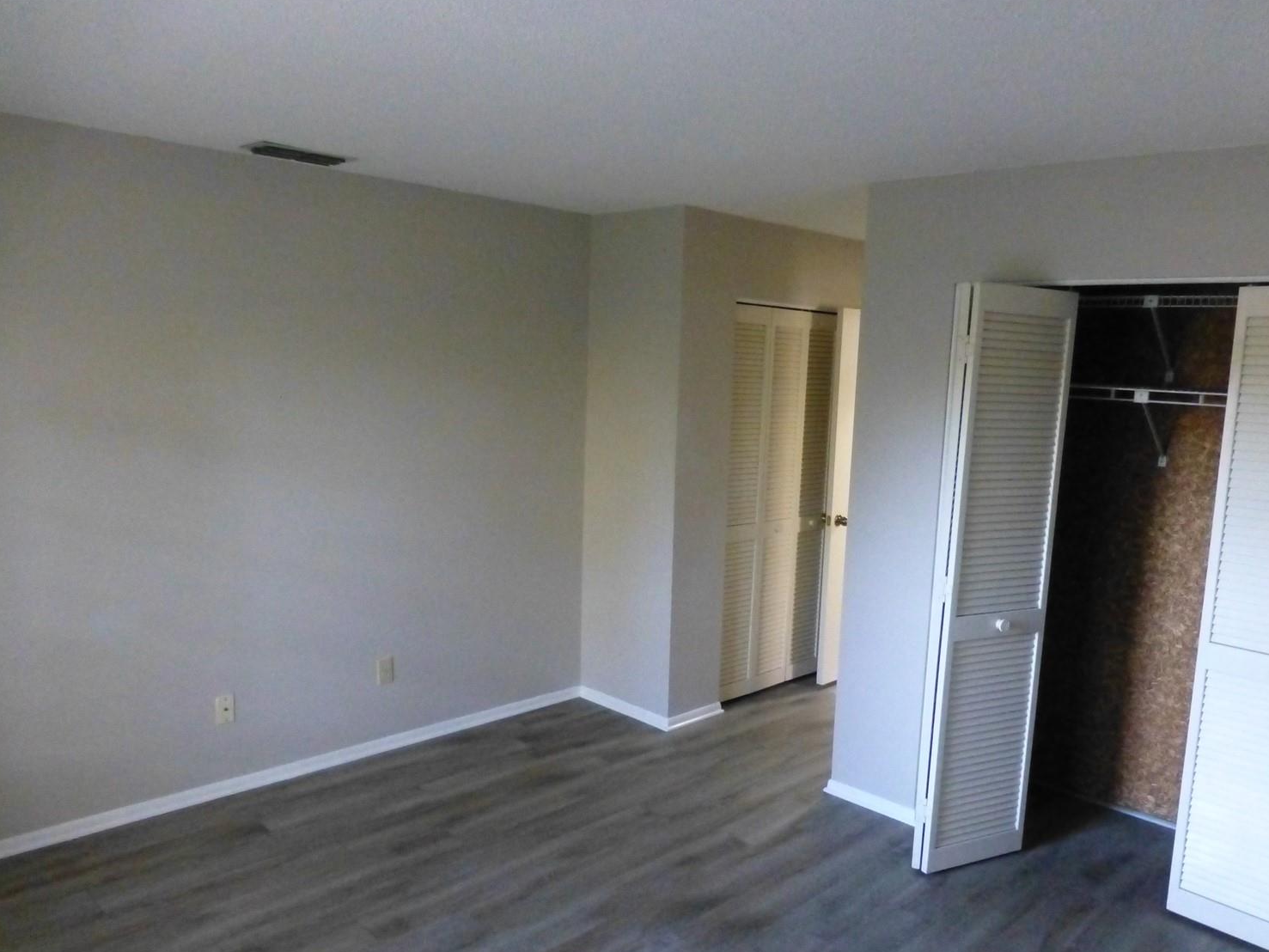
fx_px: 953
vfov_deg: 53.0
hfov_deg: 67.2
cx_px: 669
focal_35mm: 26
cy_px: 510
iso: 1600
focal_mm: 4.3
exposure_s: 1/50
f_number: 3.3
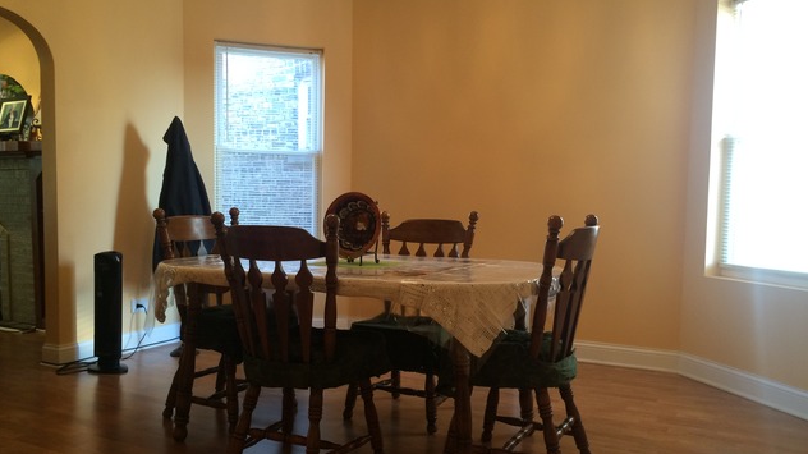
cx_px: 400
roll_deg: +0.6
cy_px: 263
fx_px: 685
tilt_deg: -4.5
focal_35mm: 32
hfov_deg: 61.0
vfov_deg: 36.6
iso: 100
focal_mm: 4.15
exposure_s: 1/30
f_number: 2.2
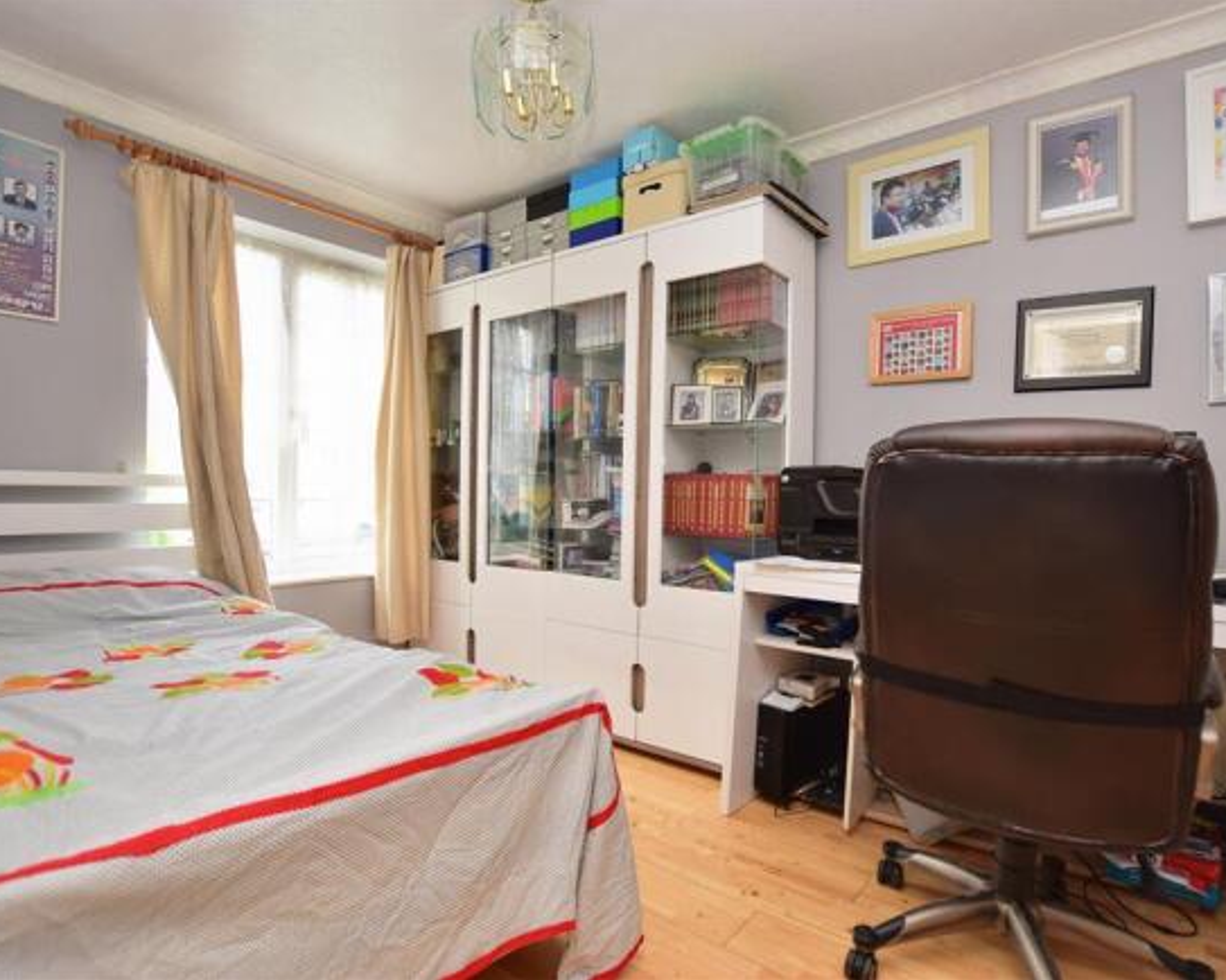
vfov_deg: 76.9
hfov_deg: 89.5
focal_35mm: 17
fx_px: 617
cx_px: 655
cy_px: 489
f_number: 5
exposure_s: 1/40
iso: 250
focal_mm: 10
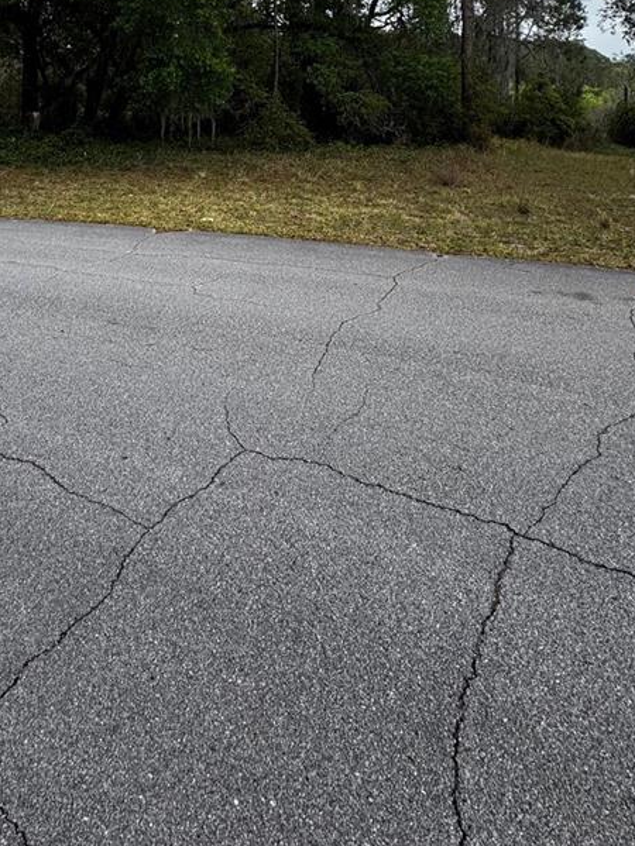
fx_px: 685
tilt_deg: +6.6
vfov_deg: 51.7
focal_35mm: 28
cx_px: 271
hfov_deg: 49.6
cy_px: 13
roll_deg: +1.2
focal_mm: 2.22
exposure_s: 1/318
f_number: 2.2
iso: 40
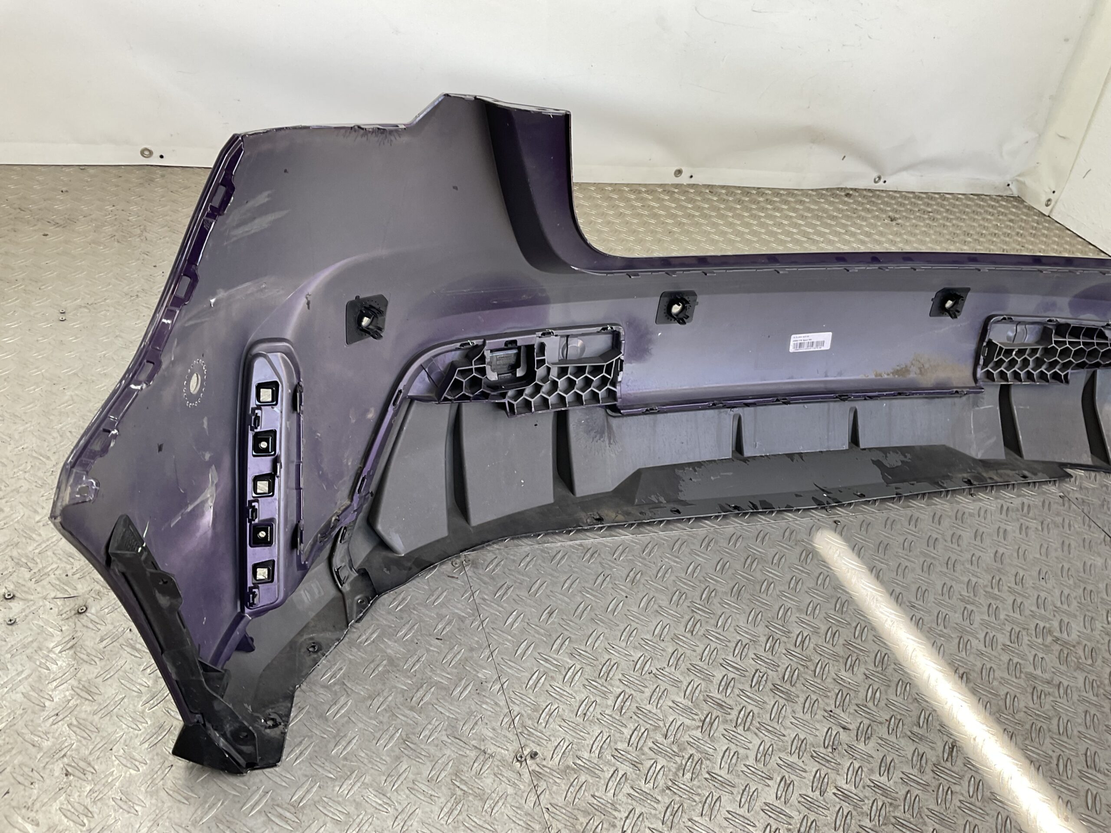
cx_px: 556
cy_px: 416
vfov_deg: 48.2
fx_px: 931
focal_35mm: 29
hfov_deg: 61.7
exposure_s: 1/100
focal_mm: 3
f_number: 1.8
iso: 25
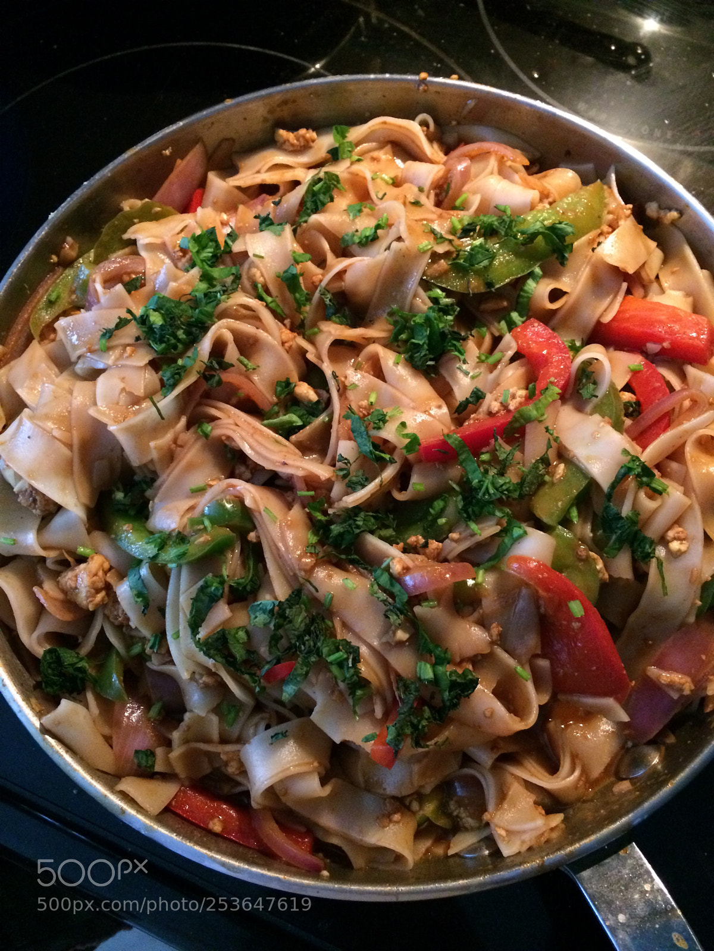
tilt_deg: -71.9
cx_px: 357
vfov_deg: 61.7
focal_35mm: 29
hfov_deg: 48.2
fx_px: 798
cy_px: 476
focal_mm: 4.15
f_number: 2.2
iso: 400
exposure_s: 1/15
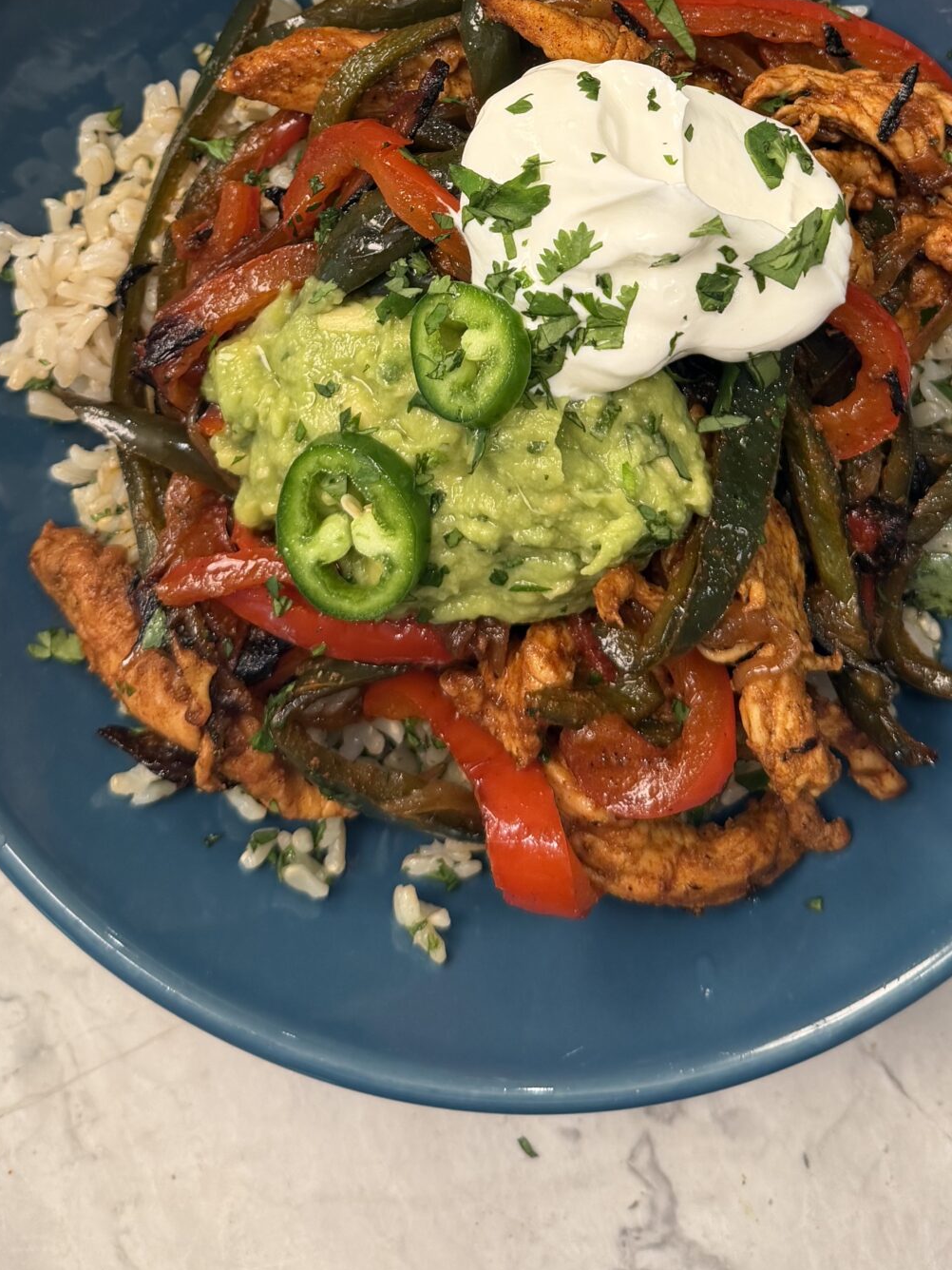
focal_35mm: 46
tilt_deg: -85.4
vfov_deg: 38.3
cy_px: 118
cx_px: 587
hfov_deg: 31.4
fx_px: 1687
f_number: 1.78
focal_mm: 6.76
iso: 160
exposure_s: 1/120
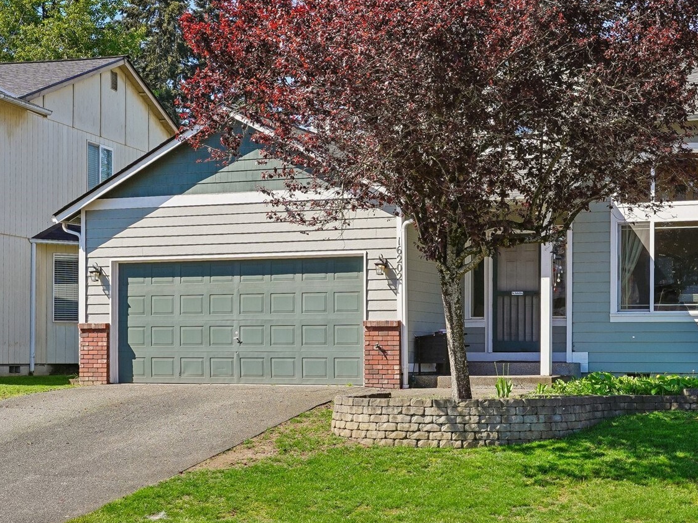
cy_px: 205
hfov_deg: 31.3
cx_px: 485
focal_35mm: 61
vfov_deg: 24.0
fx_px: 1230
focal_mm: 28
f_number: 8
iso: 100
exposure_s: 1/125
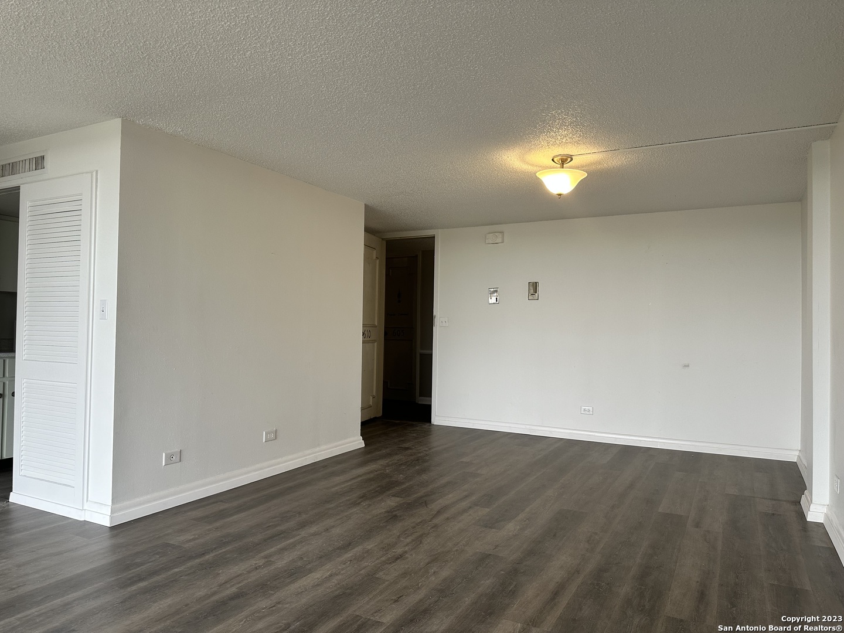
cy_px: 316
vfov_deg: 56.8
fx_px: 585
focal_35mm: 24
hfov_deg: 71.6
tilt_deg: +1.6
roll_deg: -0.4
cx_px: 422
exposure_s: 1/120
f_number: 1.78
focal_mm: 6.86
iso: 160
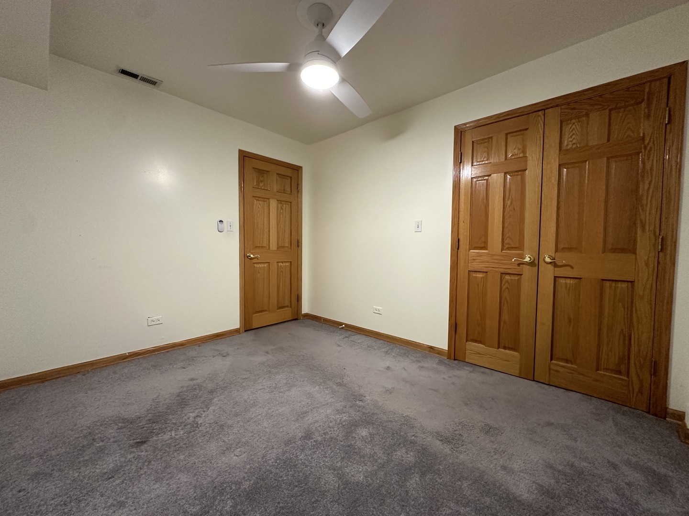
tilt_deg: -1.8
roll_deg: -0.6
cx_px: 344
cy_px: 258
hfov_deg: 102.1
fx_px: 279
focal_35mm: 14
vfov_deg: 85.7
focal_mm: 2.22
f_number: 2.2
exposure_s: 1/60
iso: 400
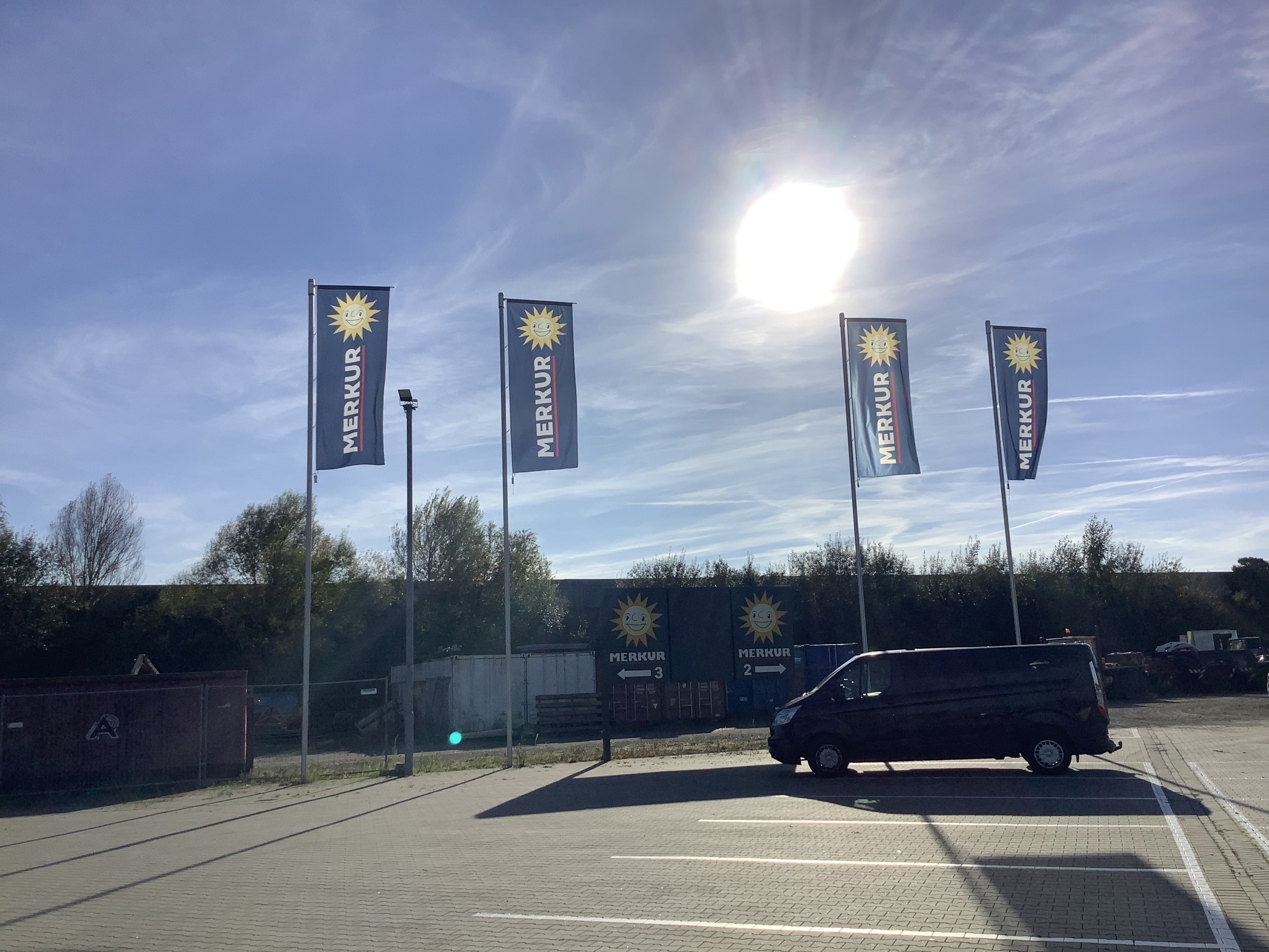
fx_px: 1136
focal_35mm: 31
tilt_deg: +10.0
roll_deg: +2.6
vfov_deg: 45.4
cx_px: 634
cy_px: 476
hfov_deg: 58.4
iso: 25
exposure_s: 1/4525
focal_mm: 3.3
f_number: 2.4
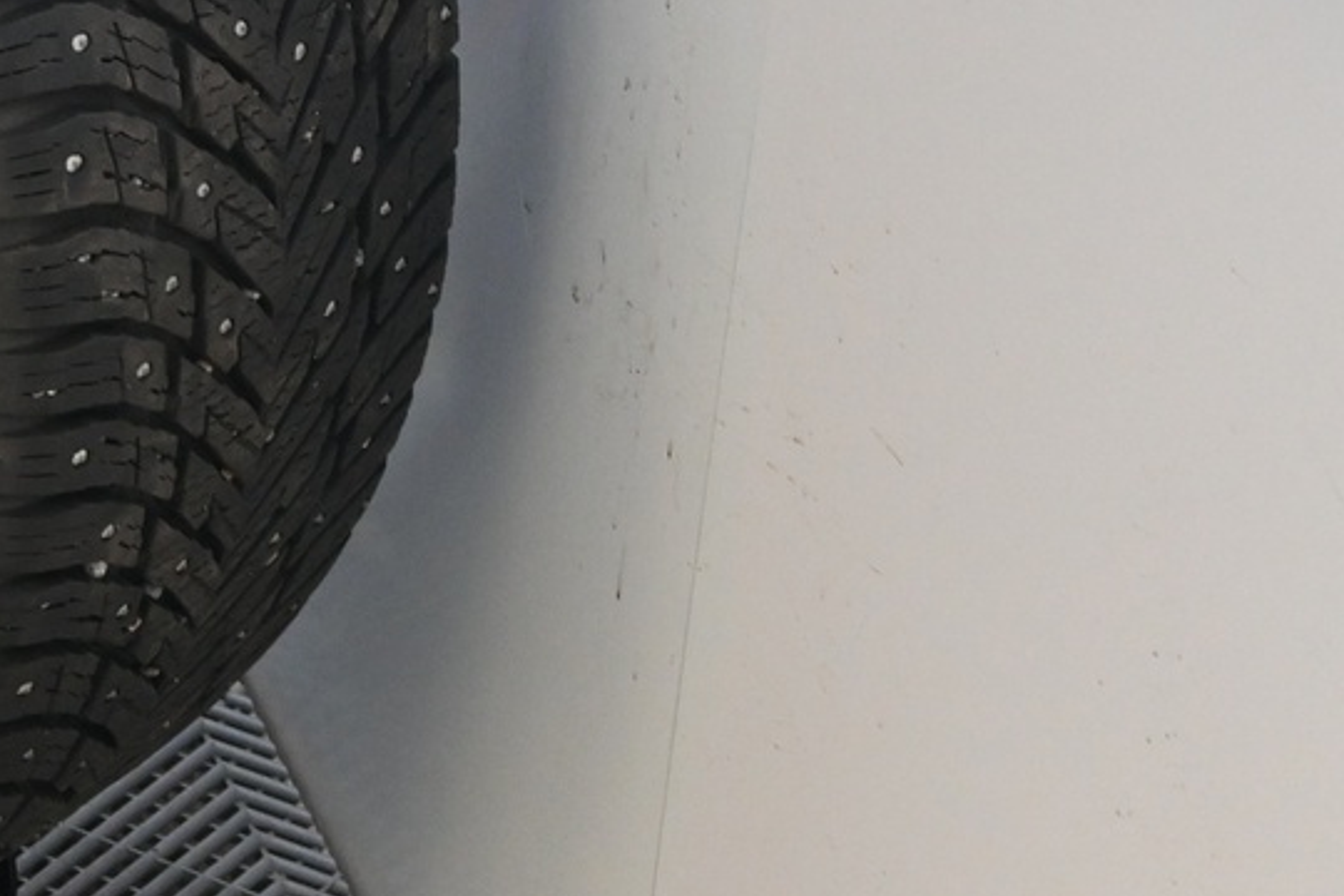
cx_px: -622
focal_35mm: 158
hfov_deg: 12.4
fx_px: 5880
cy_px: 67
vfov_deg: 8.7
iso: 1250
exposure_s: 1/60
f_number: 5.3
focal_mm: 35
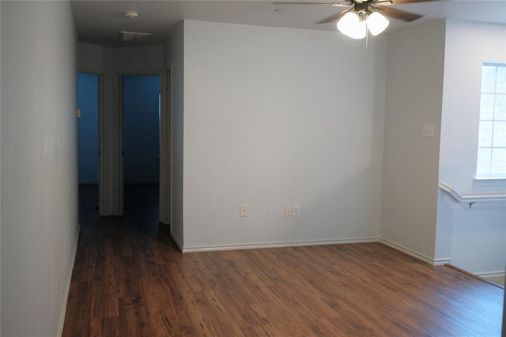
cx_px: 253
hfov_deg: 54.4
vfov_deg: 37.8
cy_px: 168
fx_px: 492
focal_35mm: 35
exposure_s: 1/125
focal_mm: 23
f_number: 2.8
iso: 1000
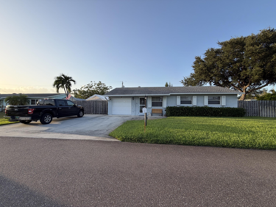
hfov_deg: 102.1
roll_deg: -0.3
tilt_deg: +2.2
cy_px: 104
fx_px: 112
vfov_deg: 85.7
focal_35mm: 14
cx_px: 138
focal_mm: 2.22
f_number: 2.2
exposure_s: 1/585
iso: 40
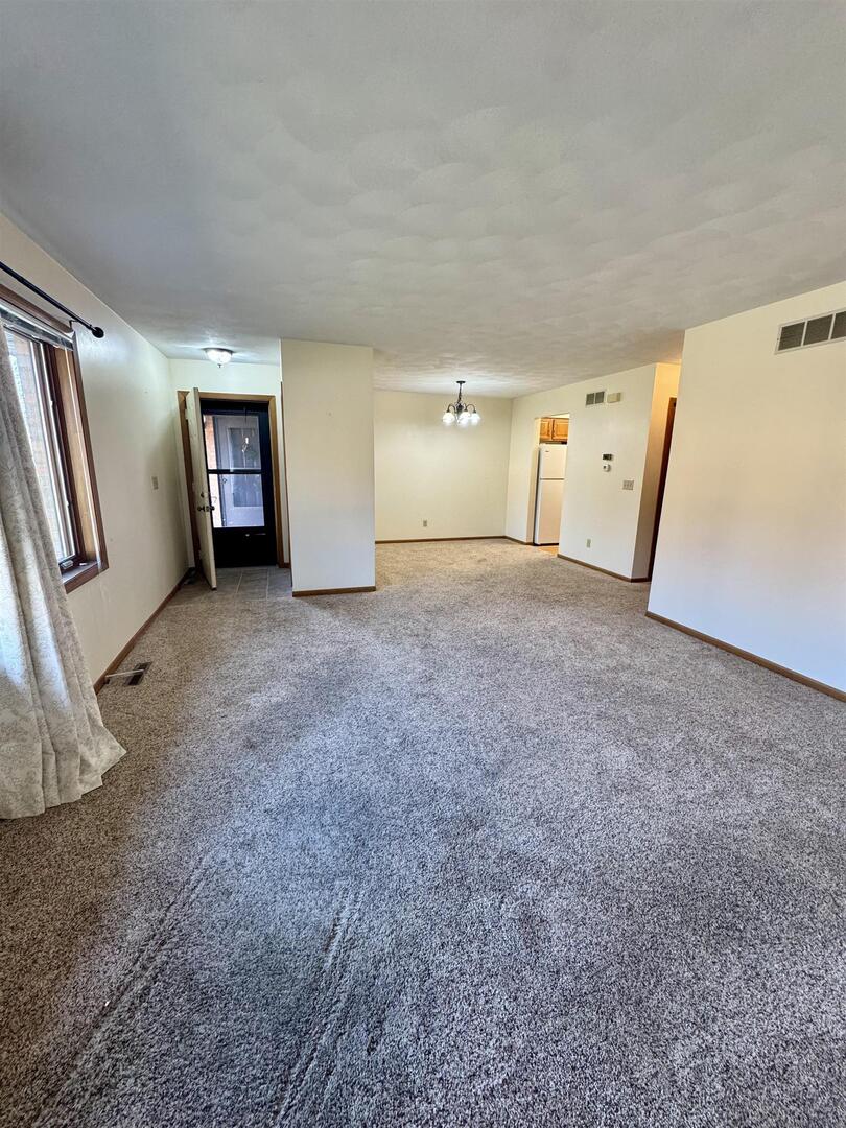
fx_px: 456
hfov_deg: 85.7
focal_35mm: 14
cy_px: 564
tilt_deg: -12.8
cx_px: 423
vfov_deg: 102.1
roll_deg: -0.3
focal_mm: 2.22
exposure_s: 1/60
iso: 200
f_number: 2.2
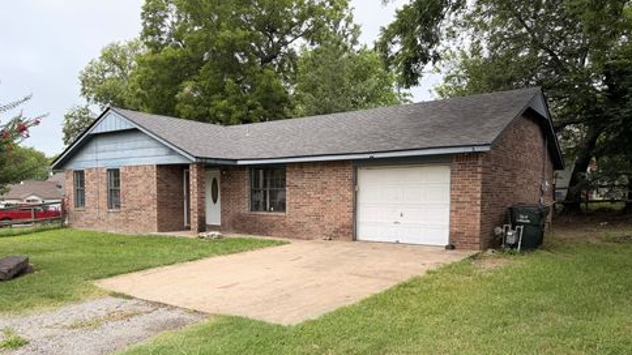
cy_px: 226
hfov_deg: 69.9
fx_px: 452
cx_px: 317
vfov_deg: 42.5
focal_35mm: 27
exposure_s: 1/1727
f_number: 1.78
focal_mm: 6.76
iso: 80
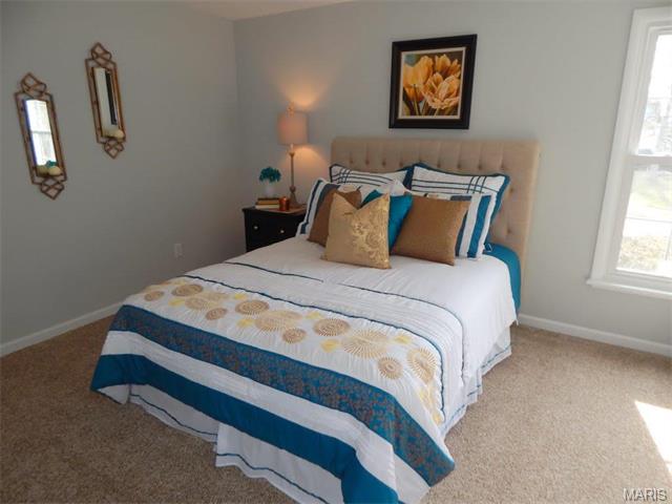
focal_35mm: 22
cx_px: 336
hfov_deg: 76.4
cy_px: 252
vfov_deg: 61.1
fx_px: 427
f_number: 3
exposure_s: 1/80
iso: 125
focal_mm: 4
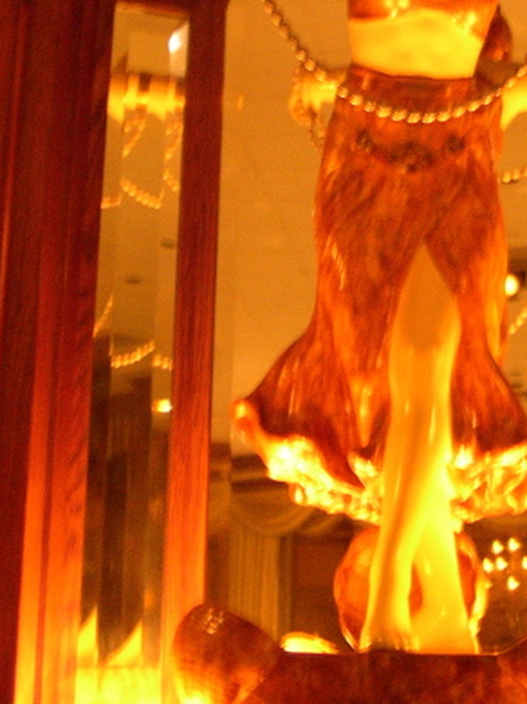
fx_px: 1585
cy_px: 166
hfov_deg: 18.6
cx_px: 467
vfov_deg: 24.7
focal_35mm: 78
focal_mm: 8
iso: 400
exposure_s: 1/2.3
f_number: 2.8
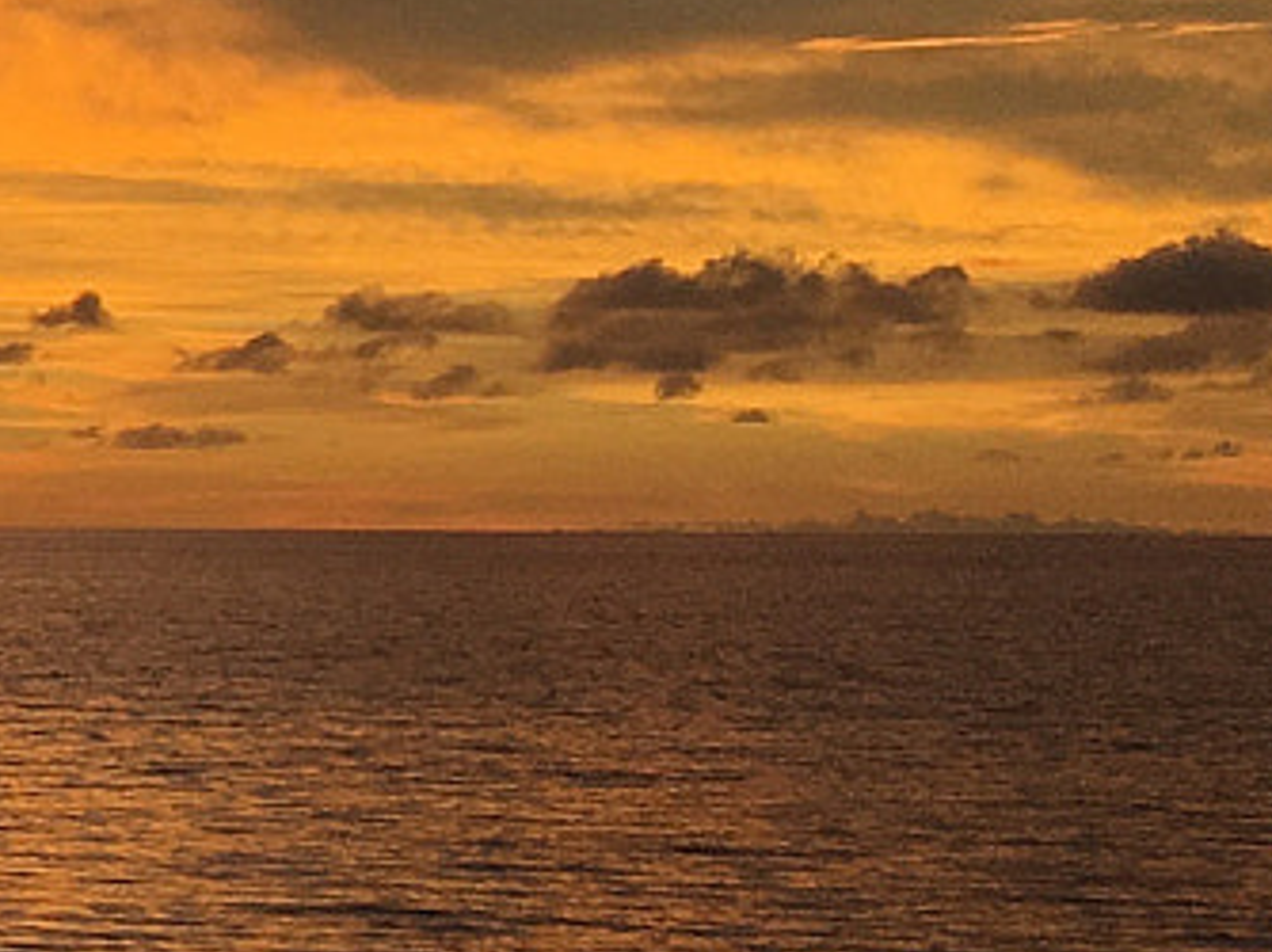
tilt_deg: +2.7
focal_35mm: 139
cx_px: -1748
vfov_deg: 10.6
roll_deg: -0.5
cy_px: 244
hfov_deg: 11.7
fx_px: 5104
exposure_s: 1/260
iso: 25
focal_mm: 4.15
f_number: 2.2
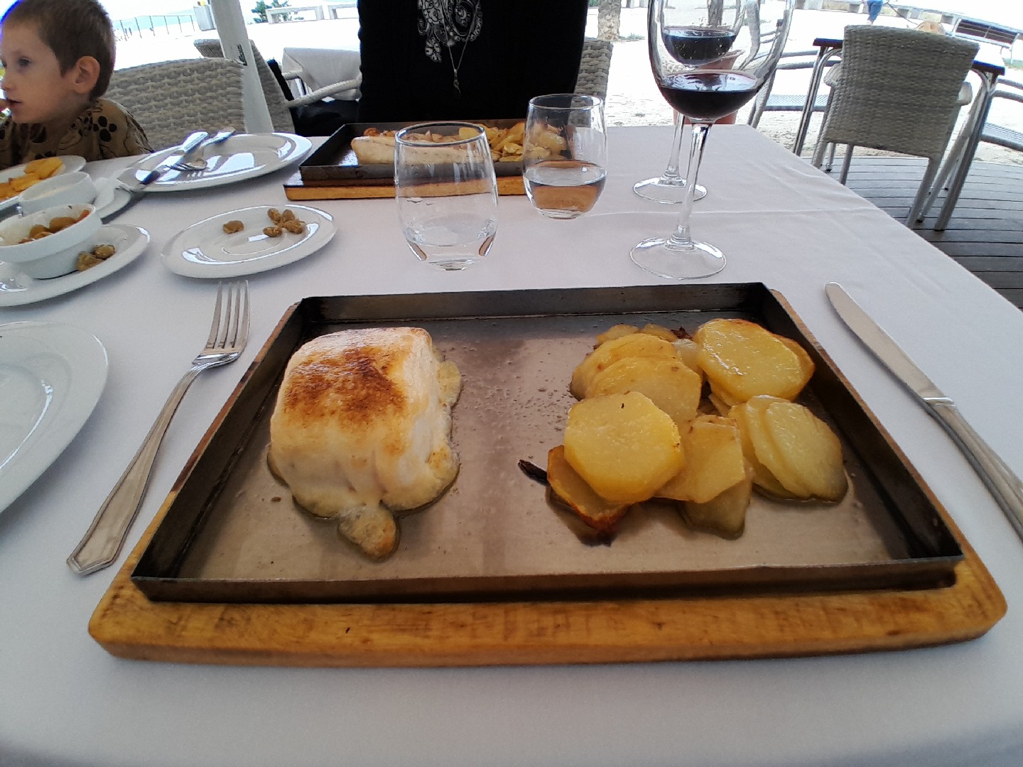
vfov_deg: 74.7
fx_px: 502
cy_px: 384
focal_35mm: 17
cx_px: 512
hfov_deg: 91.0
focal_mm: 1.46
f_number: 2.2
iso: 40
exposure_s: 1/50
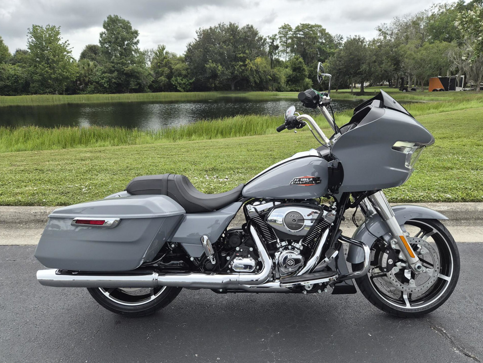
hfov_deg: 71.6
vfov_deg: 56.8
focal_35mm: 24
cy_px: 179
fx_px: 335
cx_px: 249
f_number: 1.8
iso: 80
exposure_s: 1/2080
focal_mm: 5.4
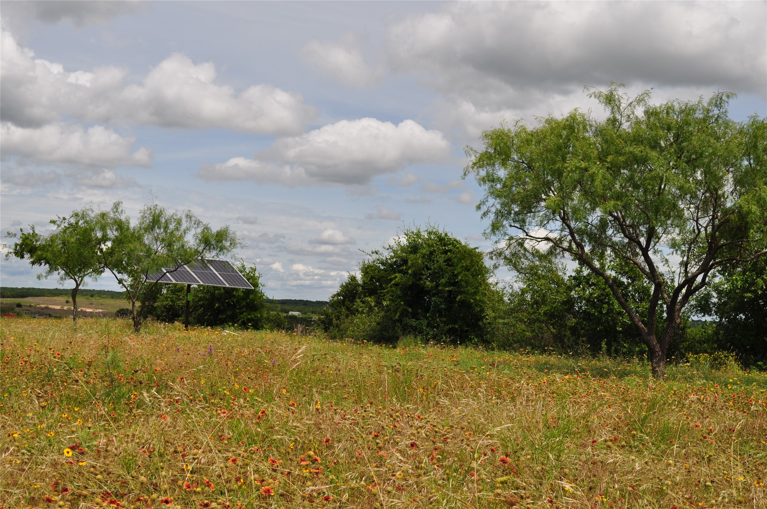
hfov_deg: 38.9
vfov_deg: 26.4
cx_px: 384
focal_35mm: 51
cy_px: 254
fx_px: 1085
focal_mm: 34
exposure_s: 1/500
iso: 200
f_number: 11
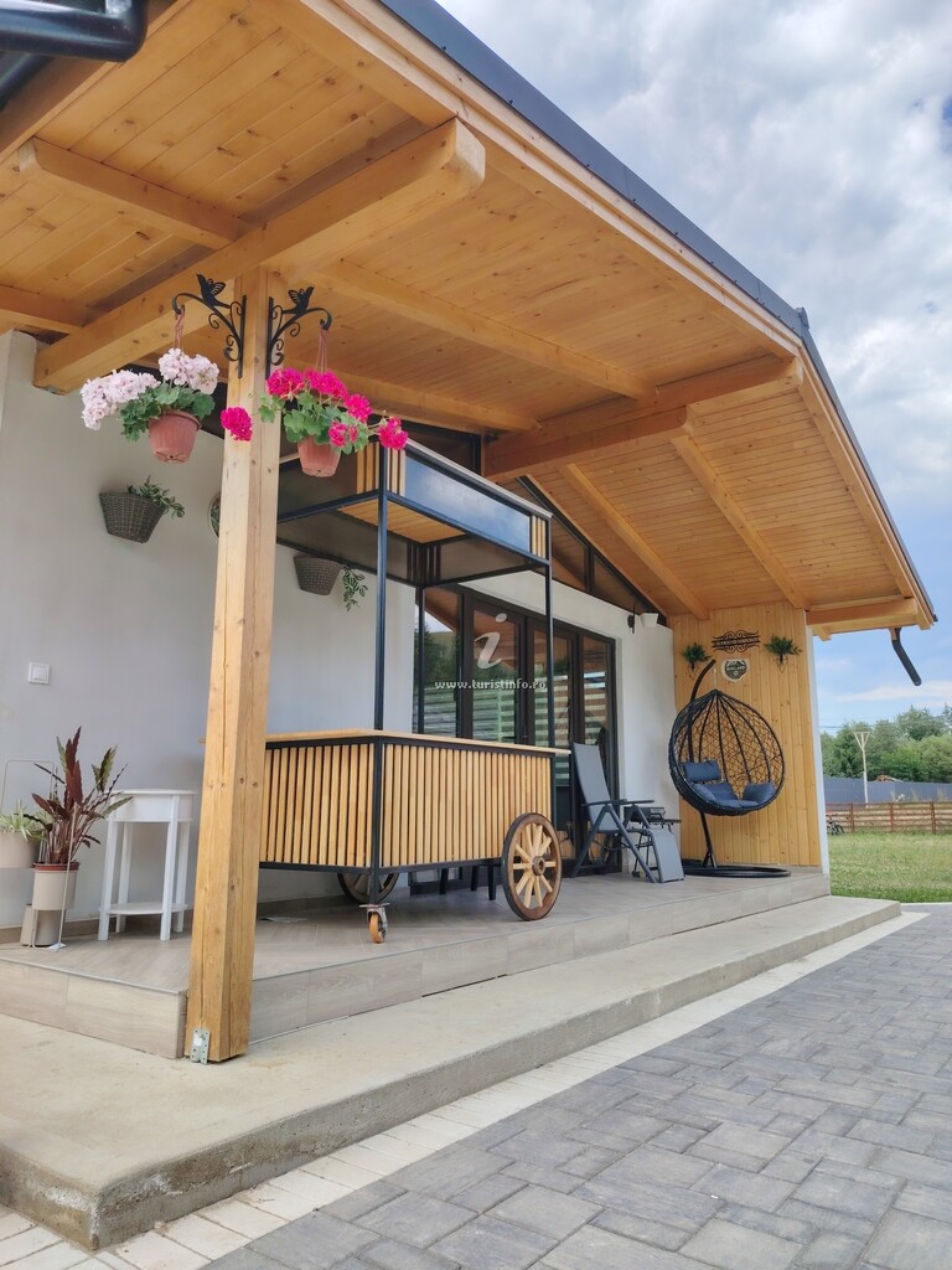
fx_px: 880
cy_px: 635
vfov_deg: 71.6
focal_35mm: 24
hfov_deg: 56.8
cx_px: 476
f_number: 1.75
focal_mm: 5.25
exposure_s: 1/900
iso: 211
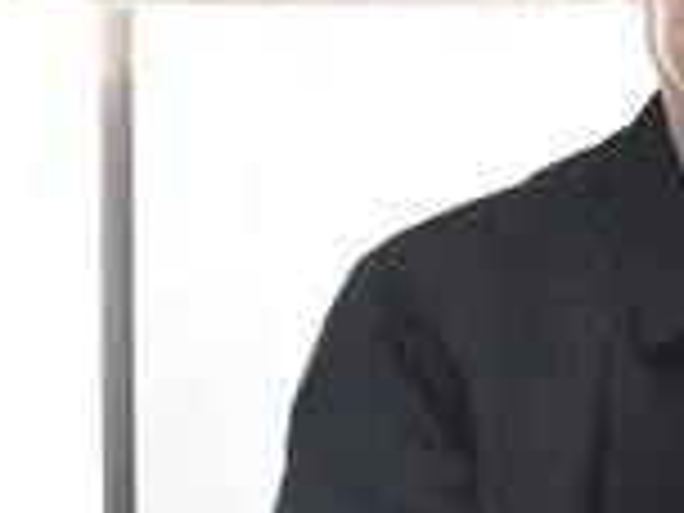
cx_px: 1629
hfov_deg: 8.5
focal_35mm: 213
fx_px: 4209
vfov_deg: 7.0
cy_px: 425
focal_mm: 28
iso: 6400
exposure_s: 1/200
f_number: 7.1
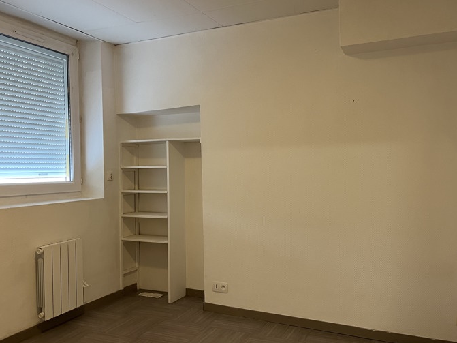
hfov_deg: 58.4
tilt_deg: -1.8
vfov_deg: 45.4
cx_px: 234
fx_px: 409
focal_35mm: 31
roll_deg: -0.7
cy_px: 172
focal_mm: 5.1
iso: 250
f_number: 1.6
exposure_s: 1/50
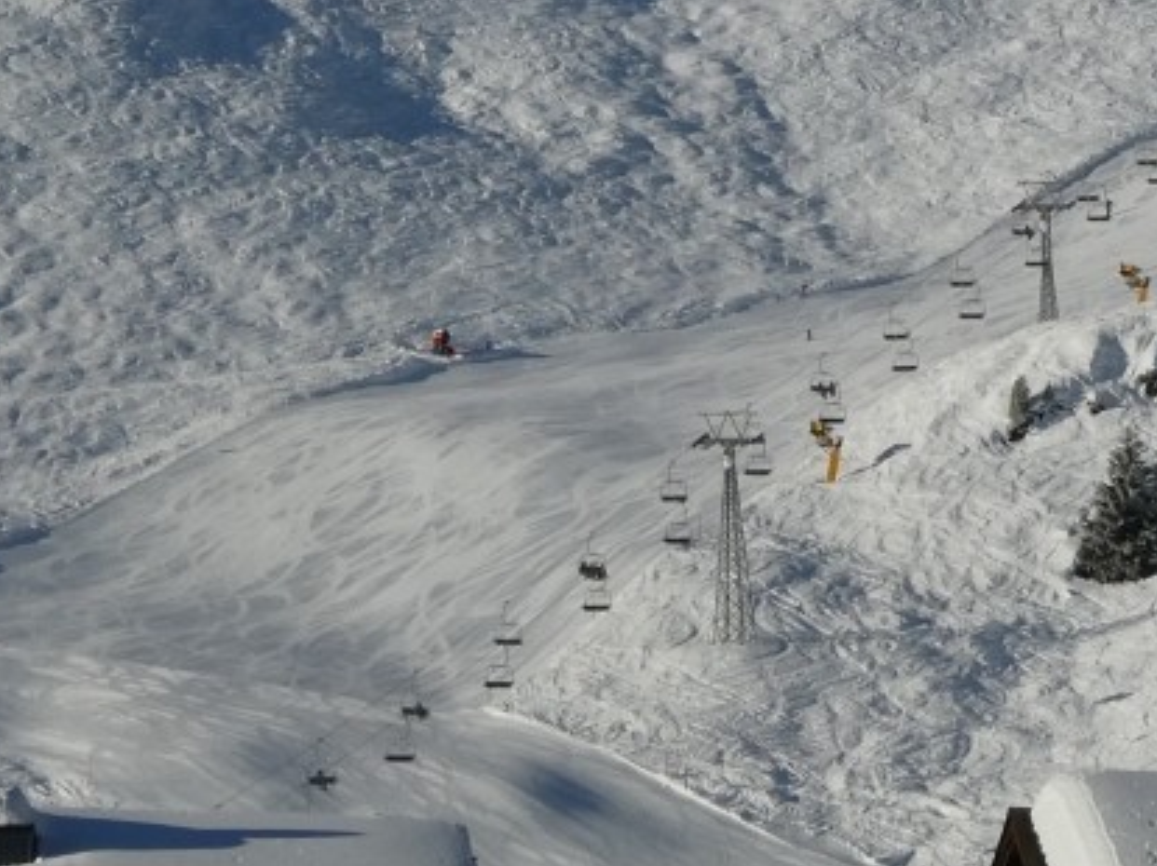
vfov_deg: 6.5
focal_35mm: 229
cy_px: 47
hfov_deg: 8.6
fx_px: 7650
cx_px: 1104
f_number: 6.3
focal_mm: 14.1
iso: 80
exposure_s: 1/800
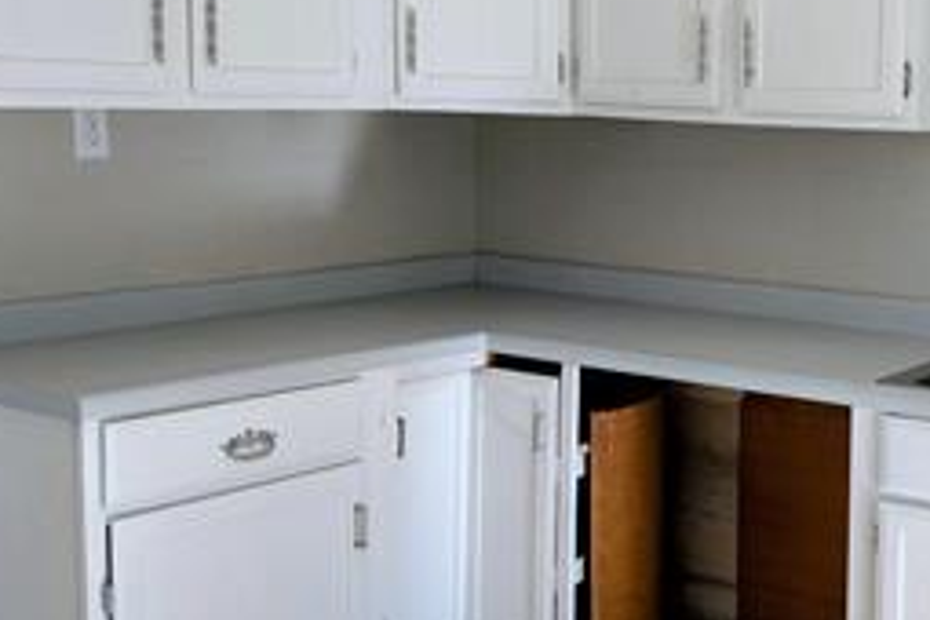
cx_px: 768
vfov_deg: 26.0
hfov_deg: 36.6
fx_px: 1343
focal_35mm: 52
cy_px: 263
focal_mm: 6.9
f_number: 1.68
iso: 23
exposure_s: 1/74.7
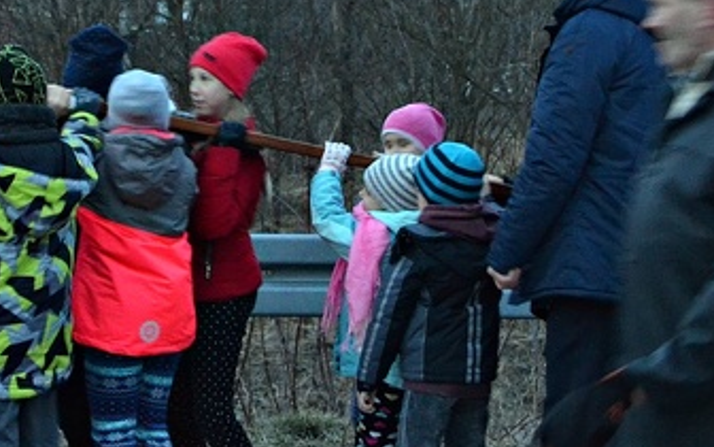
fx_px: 2456
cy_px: 40
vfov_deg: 10.3
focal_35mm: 126
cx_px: 246
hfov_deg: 16.5
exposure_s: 1/15
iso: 2000
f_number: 5
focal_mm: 35
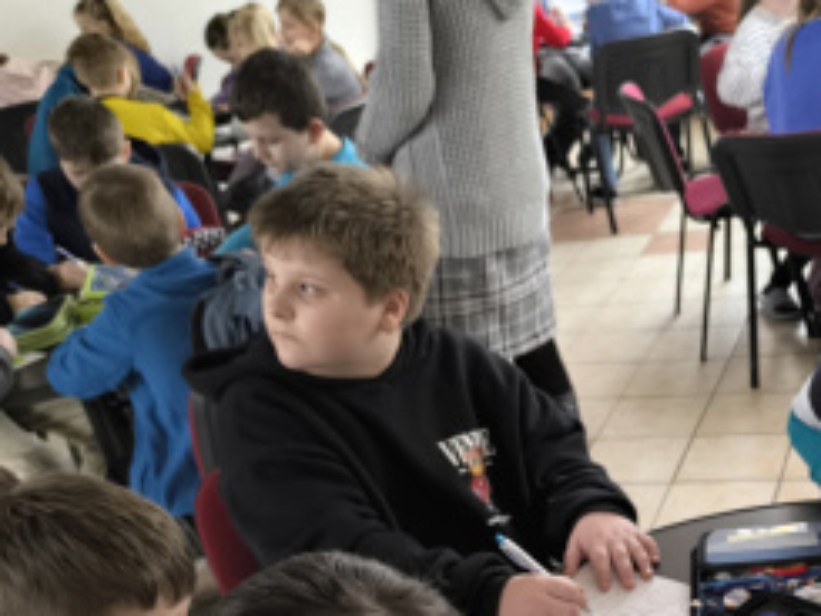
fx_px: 1186
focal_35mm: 50
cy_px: 626
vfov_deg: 27.4
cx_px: 699
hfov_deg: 36.4
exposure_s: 1/100
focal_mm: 6.14
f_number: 1.65
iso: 640
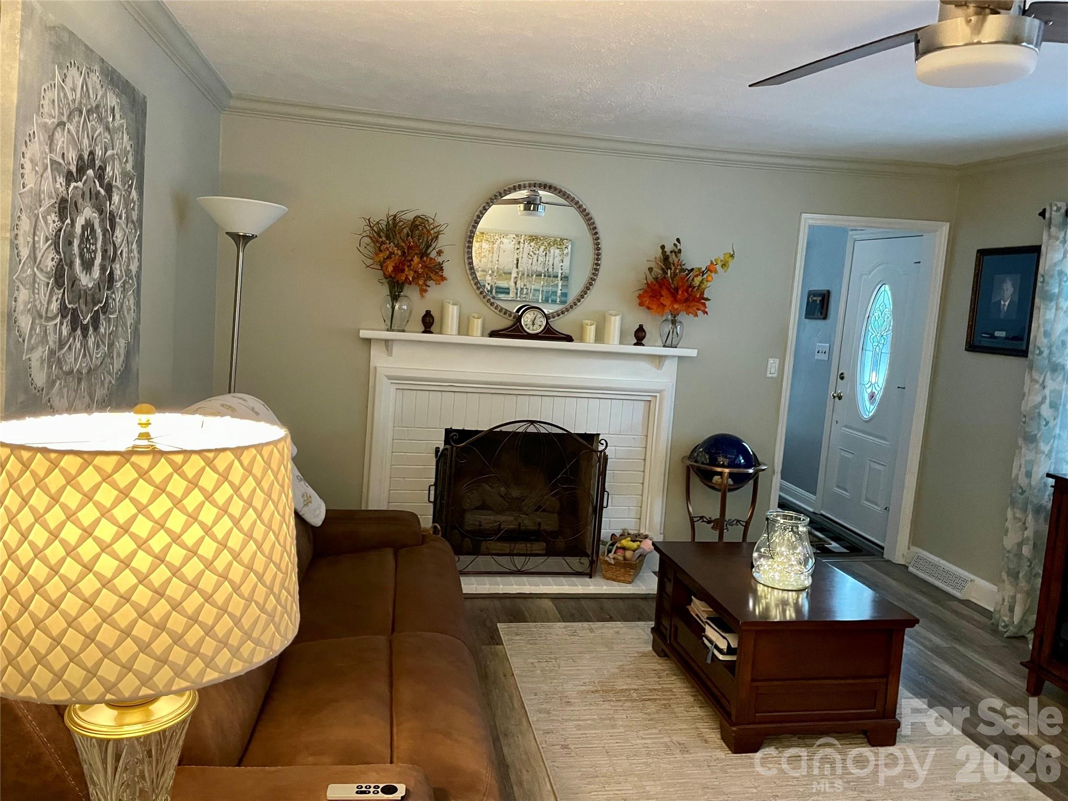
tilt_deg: -6.3
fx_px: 802
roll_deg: -2.5
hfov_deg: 67.3
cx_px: 534
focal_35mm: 26
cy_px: 400
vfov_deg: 53.1
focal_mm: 4.2
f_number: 1.6
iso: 400
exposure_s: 1/40
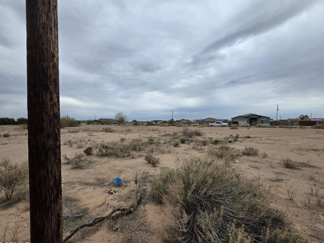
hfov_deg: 102.1
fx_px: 131
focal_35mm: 14
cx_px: 160
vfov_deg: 85.6
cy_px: 126
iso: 40
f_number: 1.9
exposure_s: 1/779
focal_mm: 2.2
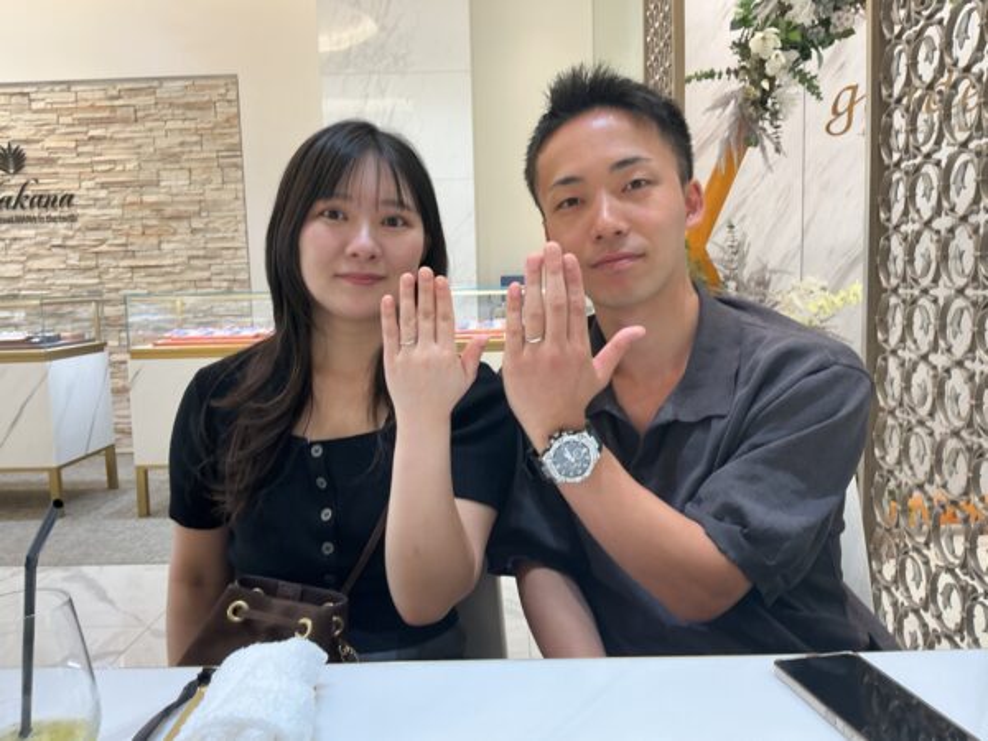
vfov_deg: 48.2
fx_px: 828
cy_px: 370
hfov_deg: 61.7
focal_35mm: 29
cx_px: 494
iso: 80
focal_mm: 3
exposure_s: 1/60
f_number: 1.8
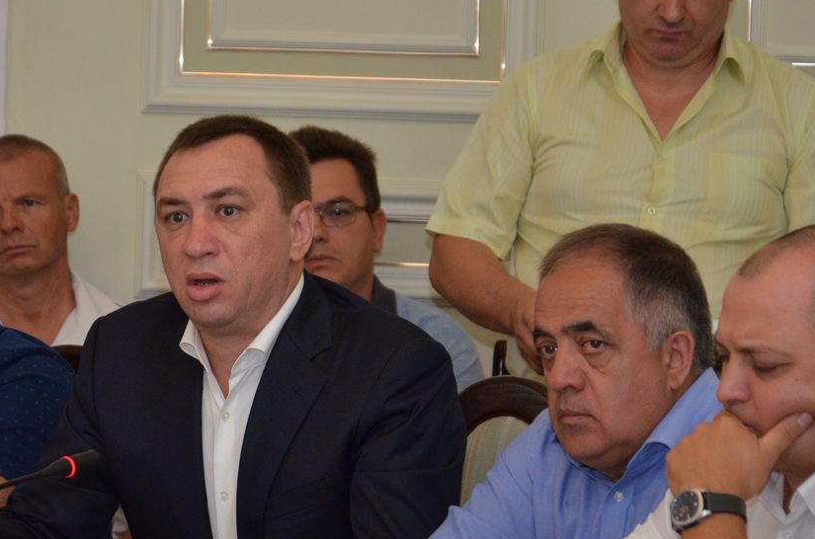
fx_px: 5172
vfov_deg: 6.0
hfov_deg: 9.0
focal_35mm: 229
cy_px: 257
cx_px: 260
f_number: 5.6
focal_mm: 90
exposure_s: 1/250
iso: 1000
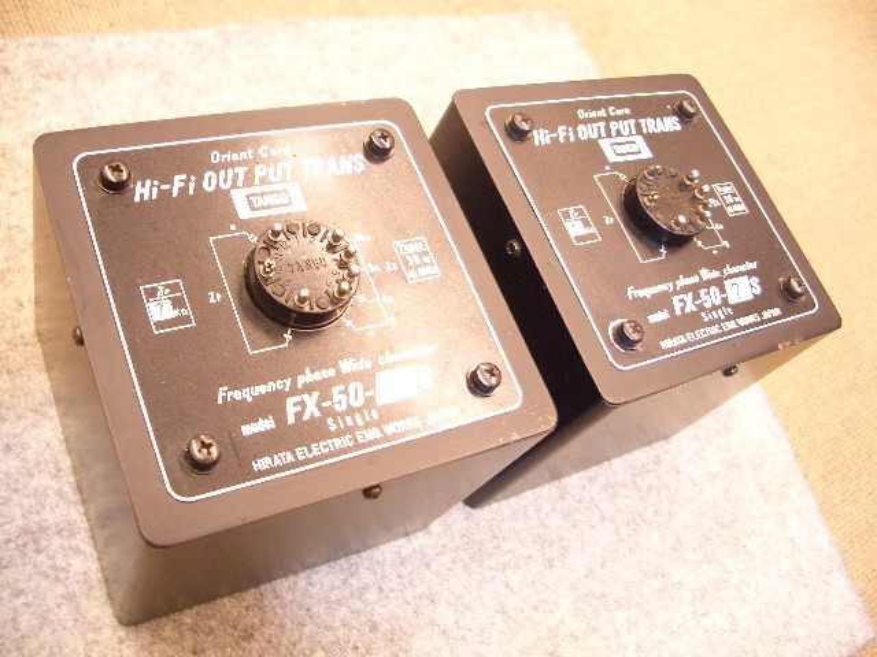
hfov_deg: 52.6
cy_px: 328
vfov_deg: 40.7
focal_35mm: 35
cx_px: 438
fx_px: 887
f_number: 2.6
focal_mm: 5.8
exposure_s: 1/8
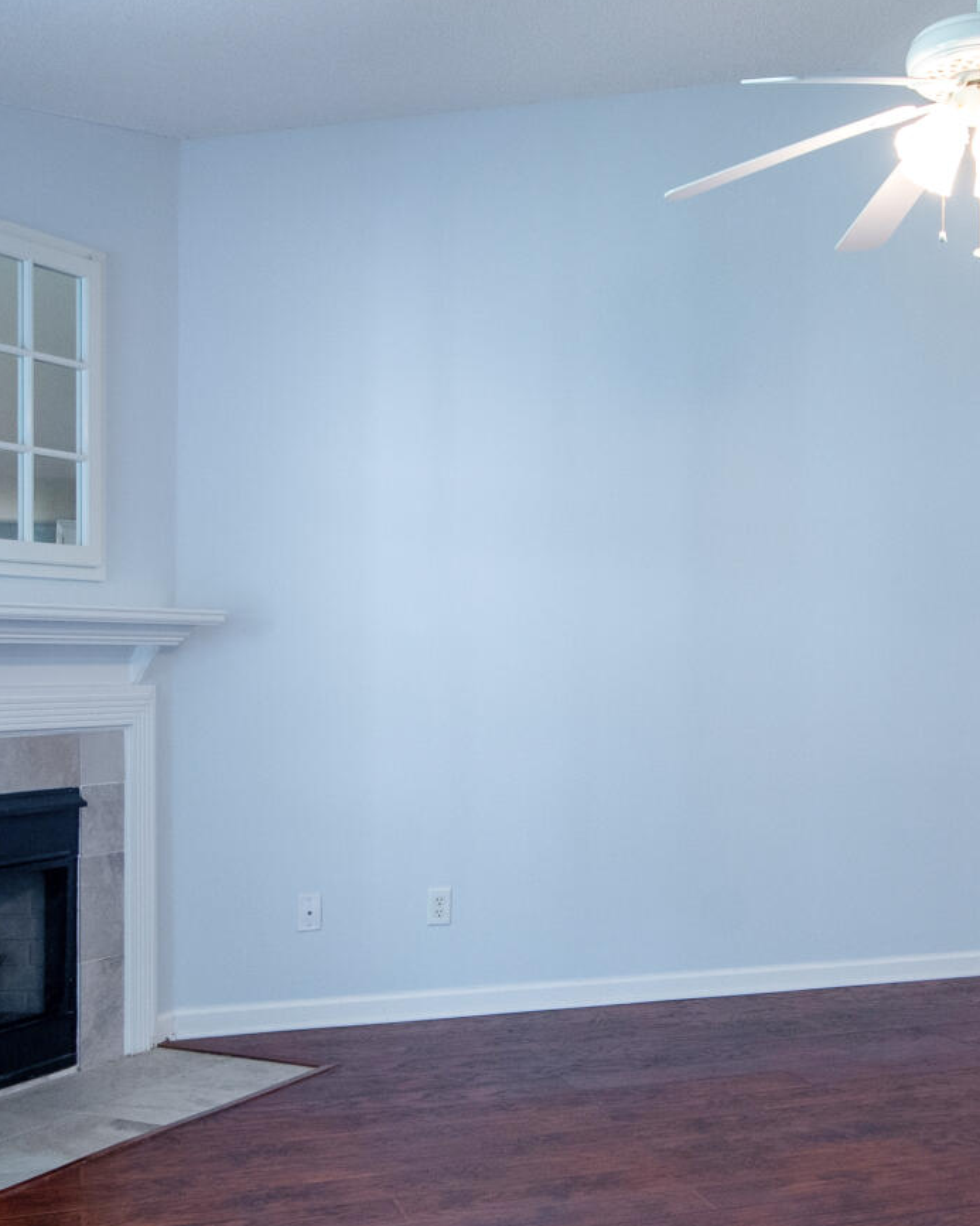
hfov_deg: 37.0
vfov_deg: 46.5
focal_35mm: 39
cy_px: 762
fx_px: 1415
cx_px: 772
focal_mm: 12
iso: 500
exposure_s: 1/15
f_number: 6.7
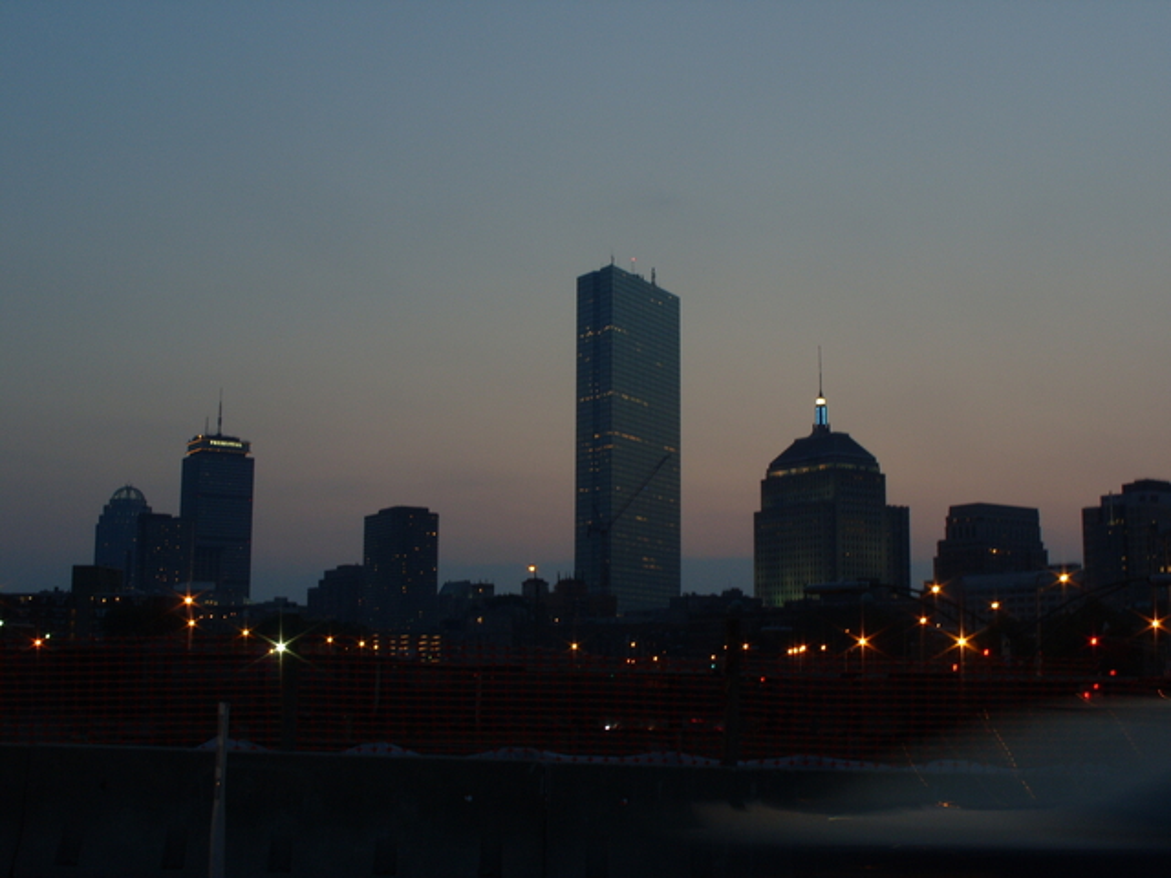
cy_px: 439
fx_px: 1488
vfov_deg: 32.9
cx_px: 586
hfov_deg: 42.9
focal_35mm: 44
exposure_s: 1/6
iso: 80
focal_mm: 9.9
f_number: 7.9
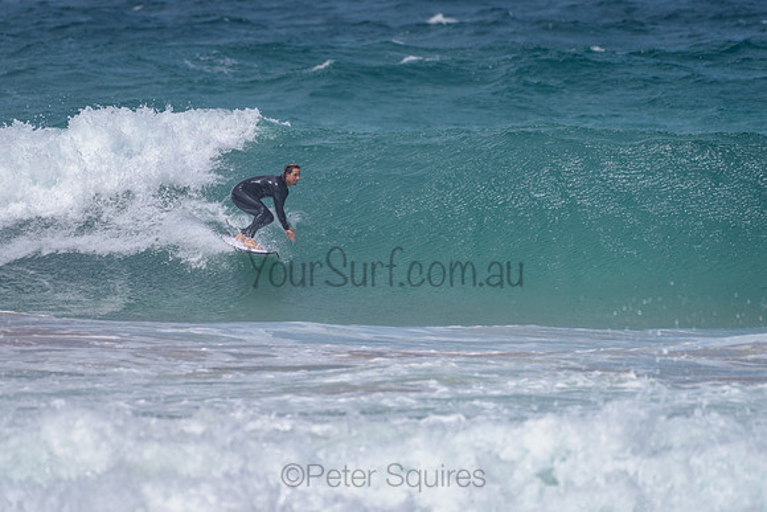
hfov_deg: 3.4
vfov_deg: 2.2
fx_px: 13070
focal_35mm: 613
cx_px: 314
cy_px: 219
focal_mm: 500
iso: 64
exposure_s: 1/2000
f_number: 5.6
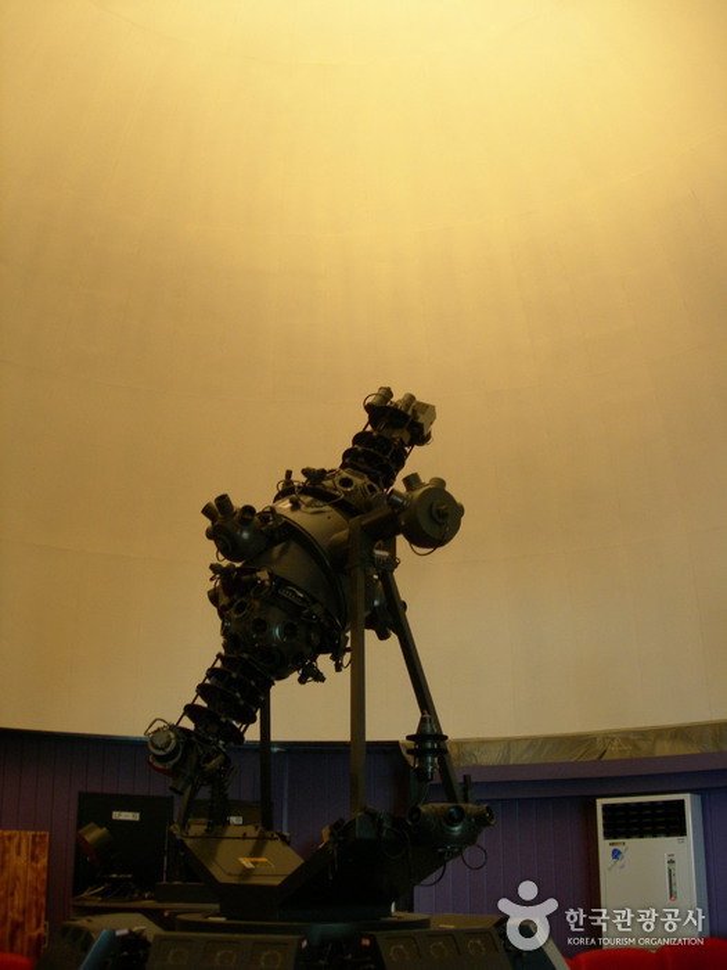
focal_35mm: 38
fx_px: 1064
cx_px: 364
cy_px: 485
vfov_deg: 49.0
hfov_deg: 37.7
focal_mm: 7.8
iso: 142
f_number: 2.8
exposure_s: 1/3.8
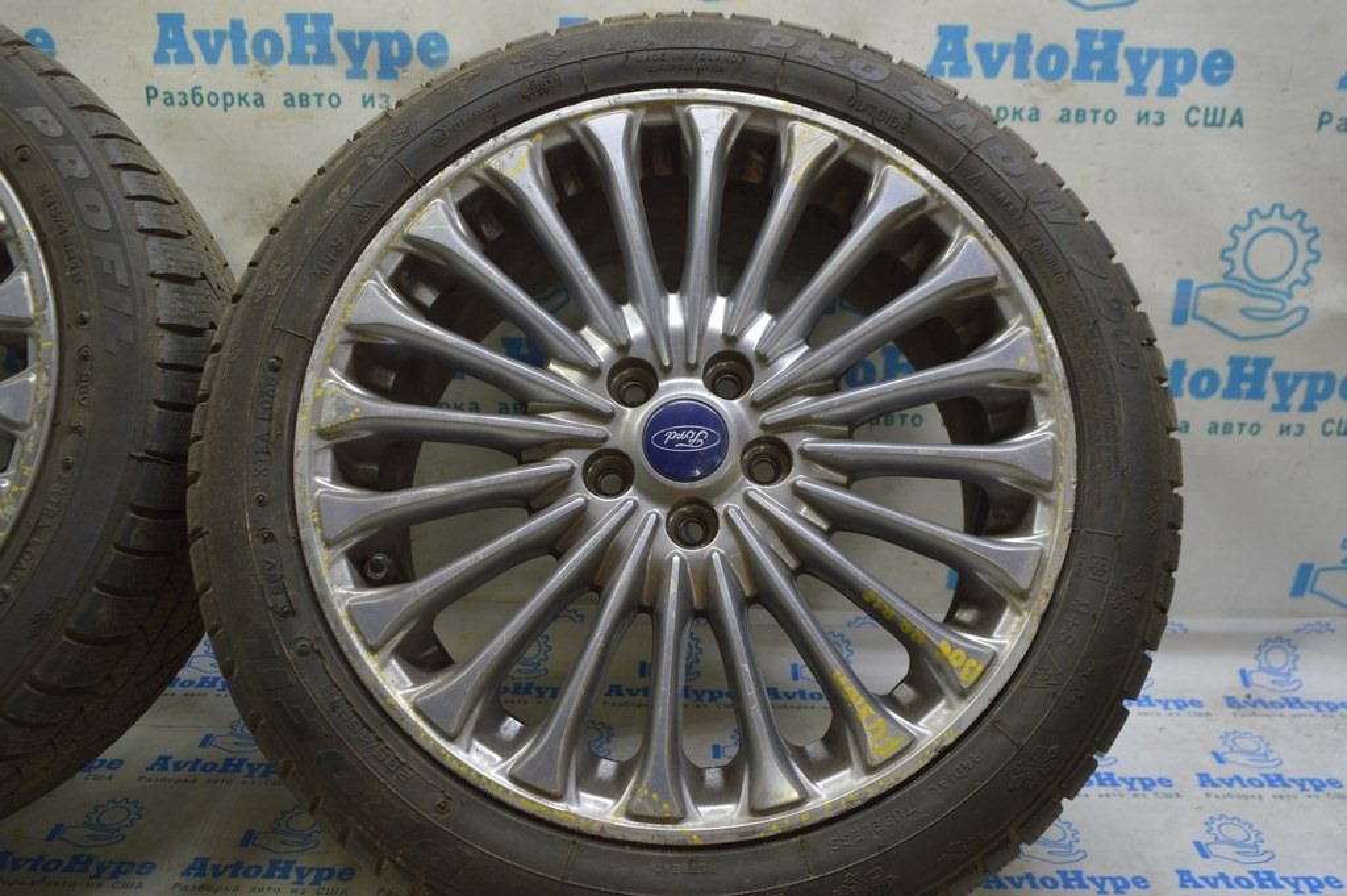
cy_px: 448
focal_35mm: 30
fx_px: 1122
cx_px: 674
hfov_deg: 62.0
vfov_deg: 43.5
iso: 400
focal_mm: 20
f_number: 5.6
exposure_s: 1/25
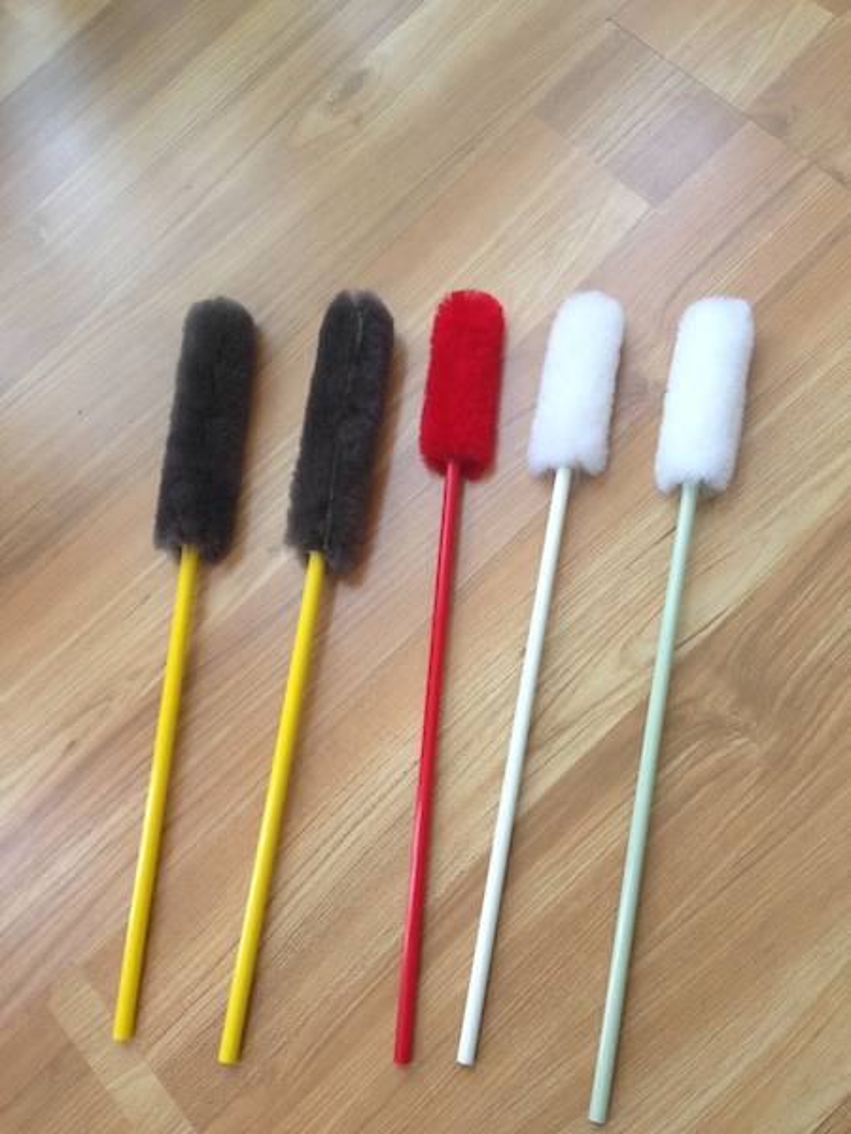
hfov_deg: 42.9
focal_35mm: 33
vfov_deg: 55.4
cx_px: 426
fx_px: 1082
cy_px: 567
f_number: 2.4
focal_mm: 4.12
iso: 50
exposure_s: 1/40
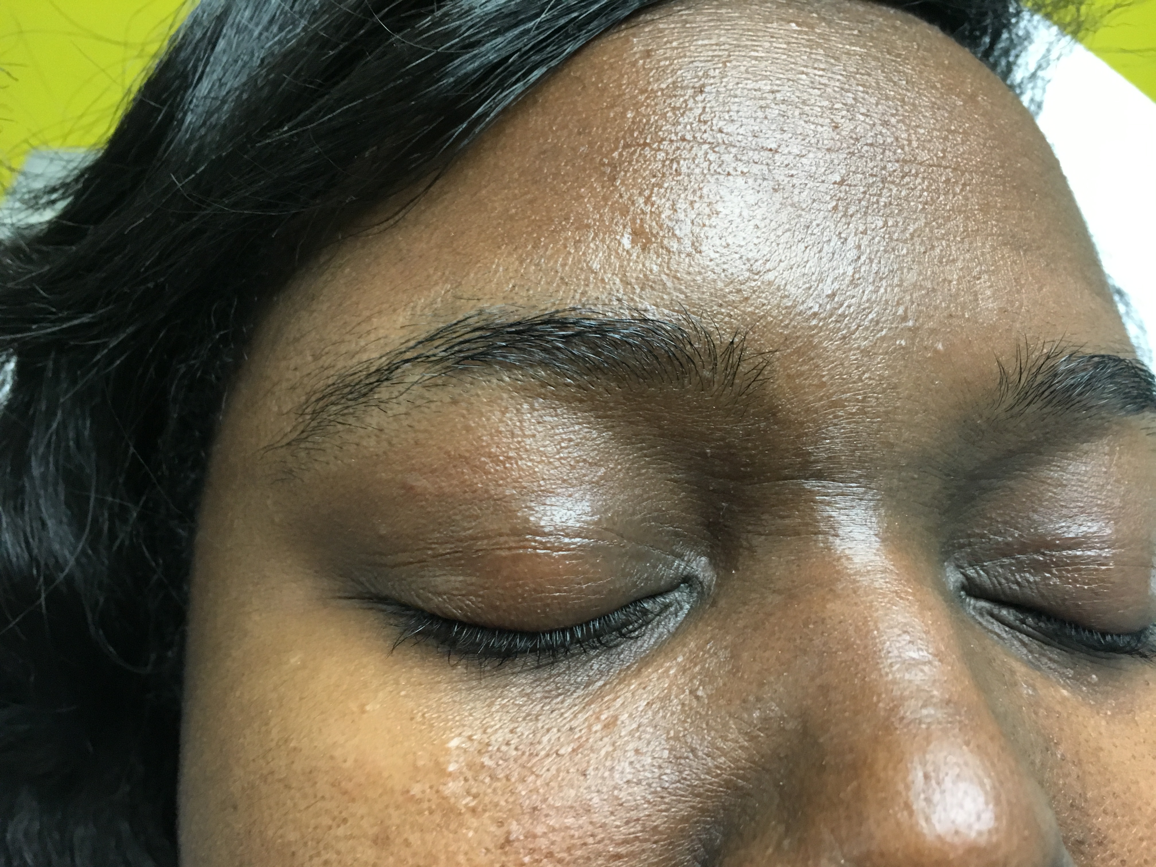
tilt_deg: -36.8
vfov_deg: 48.2
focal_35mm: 29
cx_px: 578
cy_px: 434
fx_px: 968
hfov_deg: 61.7
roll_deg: -6.5
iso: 160
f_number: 2.2
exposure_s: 1/30
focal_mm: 4.15
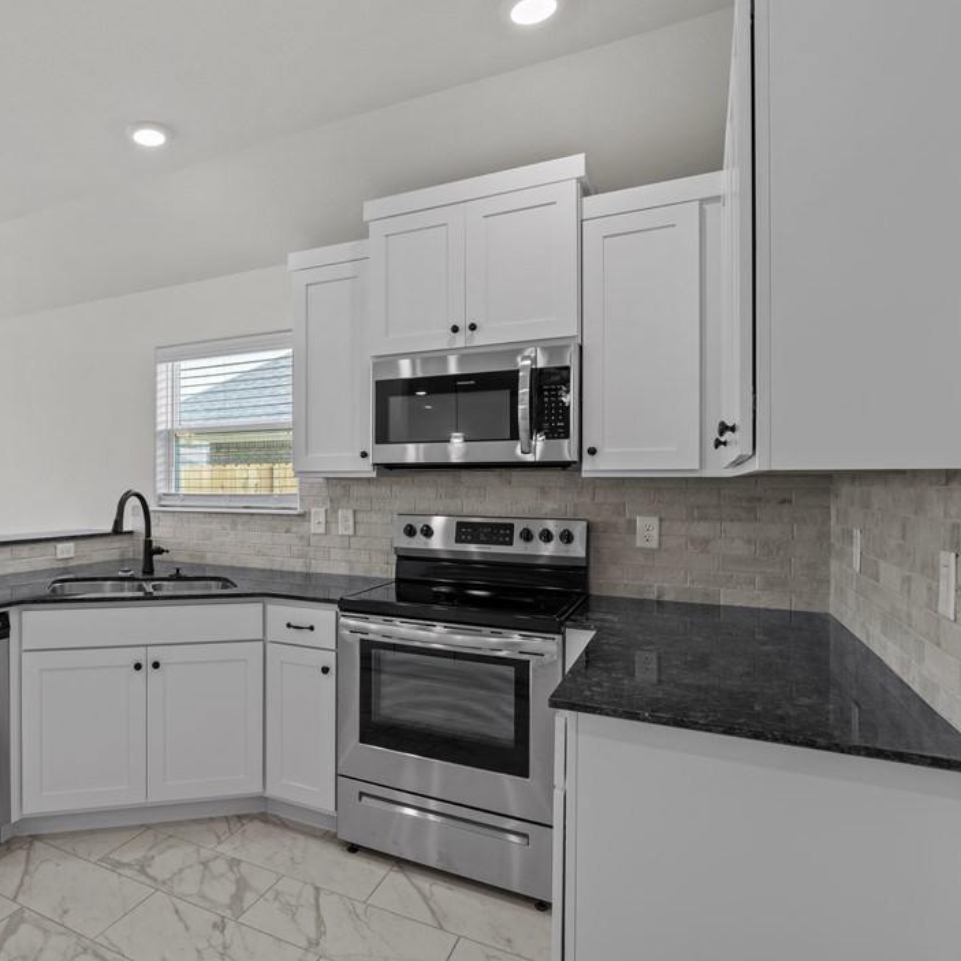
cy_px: 483
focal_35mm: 21
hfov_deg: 67.9
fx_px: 660
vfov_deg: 72.1
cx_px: 249
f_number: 9
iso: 100
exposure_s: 1/3
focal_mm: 16
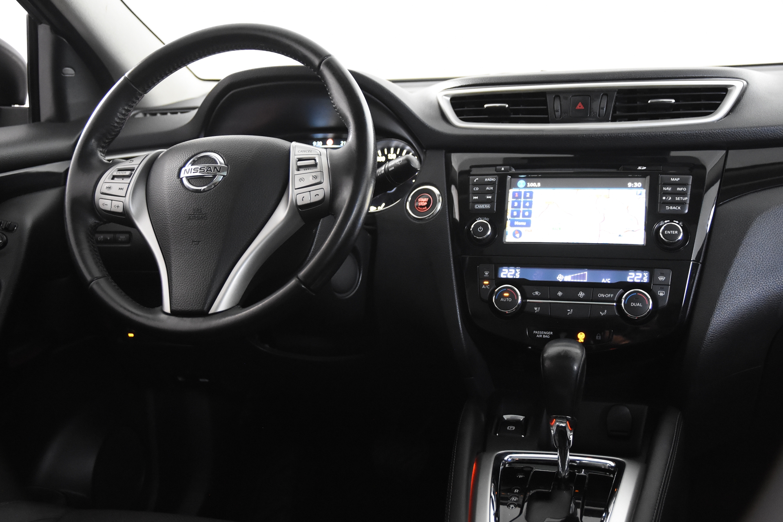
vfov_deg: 31.9
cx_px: 392
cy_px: 261
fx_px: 913
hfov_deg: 46.4
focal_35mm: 42
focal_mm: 28
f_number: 3.2
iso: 3600
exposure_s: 1/50
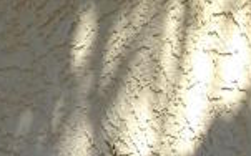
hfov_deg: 7.7
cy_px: 476
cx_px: -389
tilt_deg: -12.7
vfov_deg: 4.9
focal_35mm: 252
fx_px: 1722
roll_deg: -1.0
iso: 50
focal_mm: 4.28
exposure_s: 1/944
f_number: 2.4
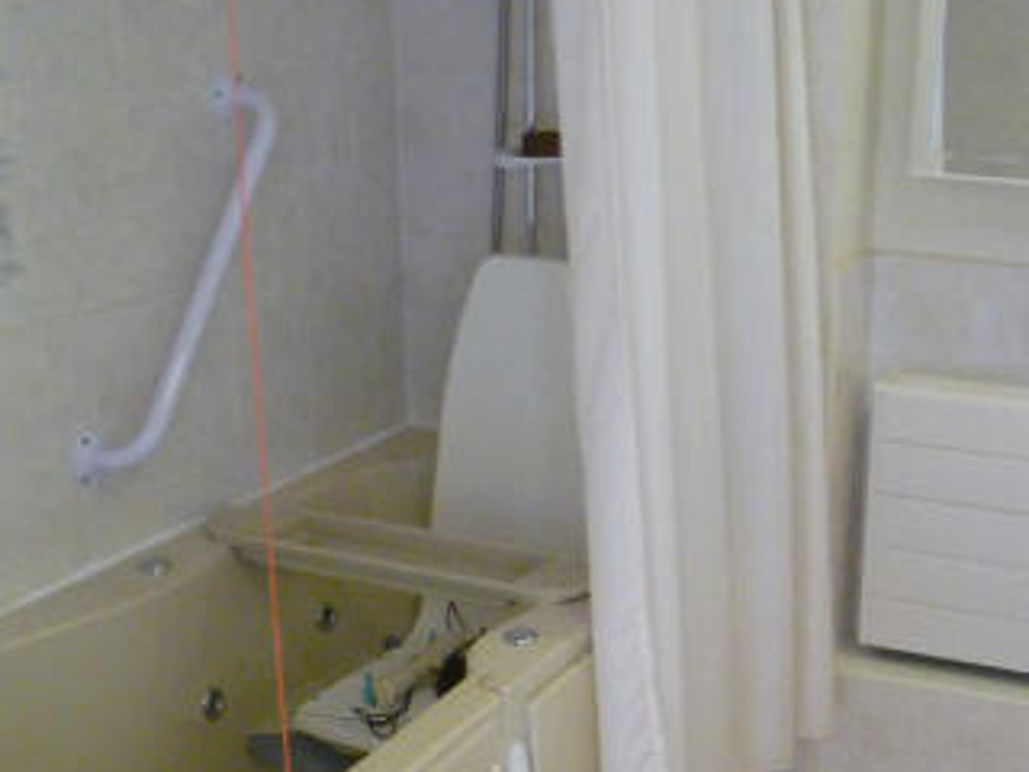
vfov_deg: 28.2
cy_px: 558
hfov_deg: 36.9
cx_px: 732
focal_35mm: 51
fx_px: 1516
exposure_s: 1/20
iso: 400
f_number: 2.8
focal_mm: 5
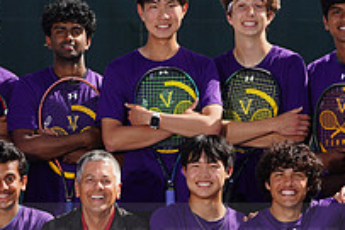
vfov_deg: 3.1
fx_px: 4223
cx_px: 129
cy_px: 226
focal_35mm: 441
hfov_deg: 4.7
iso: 100
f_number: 9
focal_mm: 154
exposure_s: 1/250
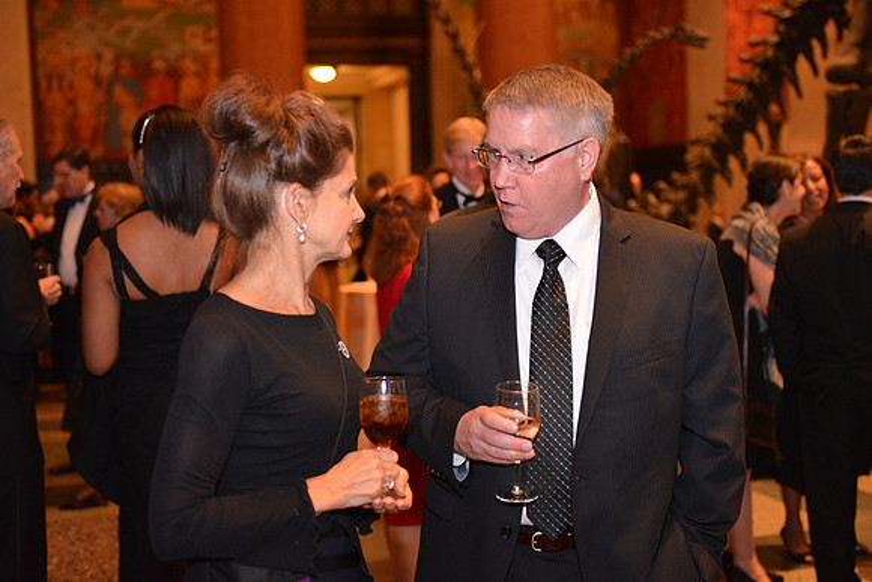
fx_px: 1211
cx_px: 436
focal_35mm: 50
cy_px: 291
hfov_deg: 39.6
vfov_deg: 27.0
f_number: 2.8
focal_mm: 50
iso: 3200
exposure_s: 1/60
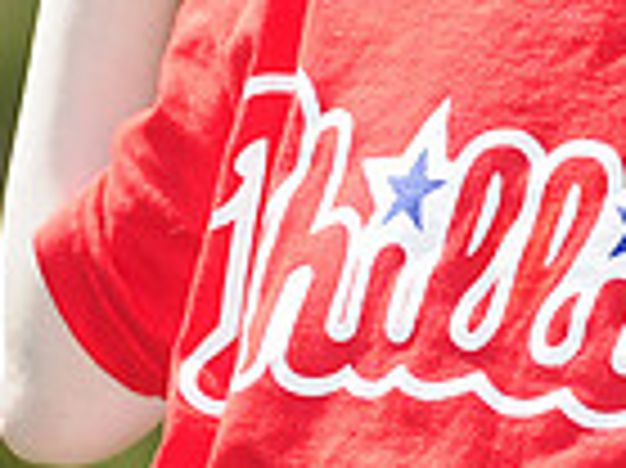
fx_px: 13009
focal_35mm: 720
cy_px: -191
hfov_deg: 2.8
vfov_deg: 2.1
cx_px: 766
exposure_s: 1/1250
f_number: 3.5
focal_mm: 120
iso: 200
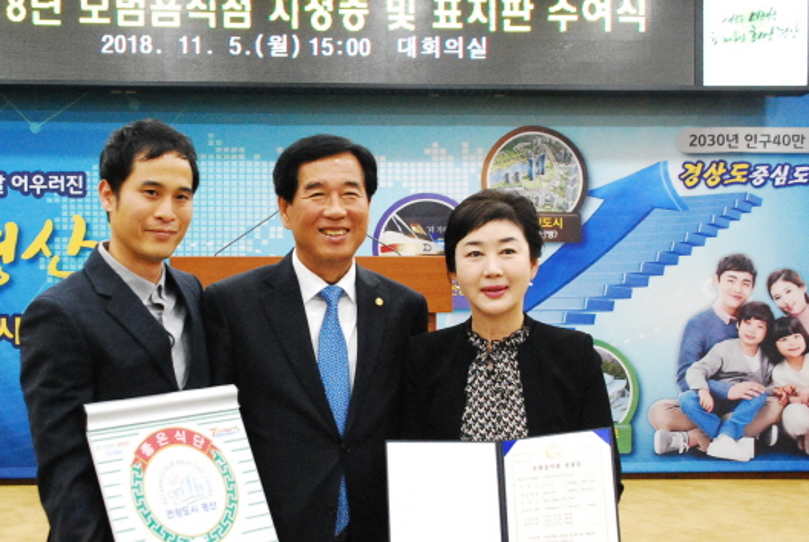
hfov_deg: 32.4
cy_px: 316
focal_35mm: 62
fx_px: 1388
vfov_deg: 22.1
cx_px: 314
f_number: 6.3
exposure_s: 1/100
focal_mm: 31
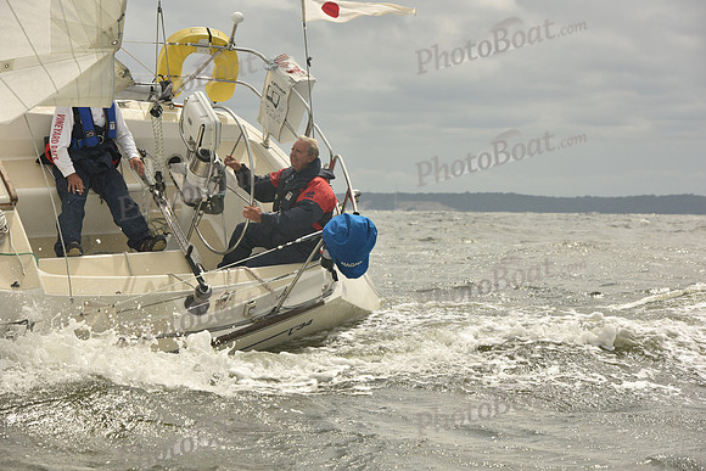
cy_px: 236
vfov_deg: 10.2
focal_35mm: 135
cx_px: 353
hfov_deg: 15.2
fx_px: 2648
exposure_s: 1/1600
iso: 320
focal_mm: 135
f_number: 10
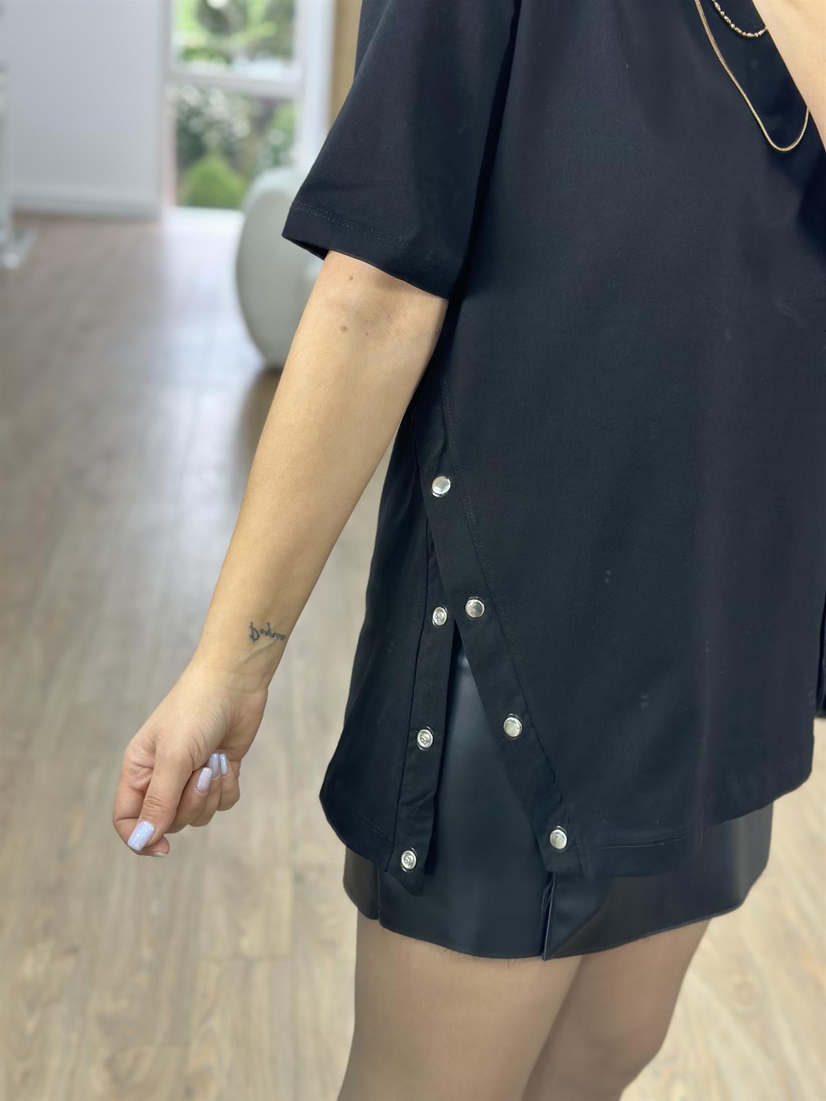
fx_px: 1527
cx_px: 413
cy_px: 550
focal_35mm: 48
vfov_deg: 39.7
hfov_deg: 30.3
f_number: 1.78
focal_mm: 6.86
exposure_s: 1/100
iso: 125
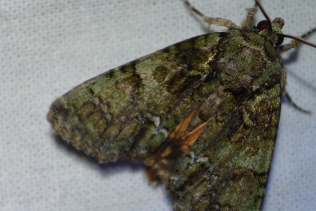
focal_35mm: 140
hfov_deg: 14.6
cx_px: 216
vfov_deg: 9.8
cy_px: 127
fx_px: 1228
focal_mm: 55
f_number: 5.6
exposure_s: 1/60
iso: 320
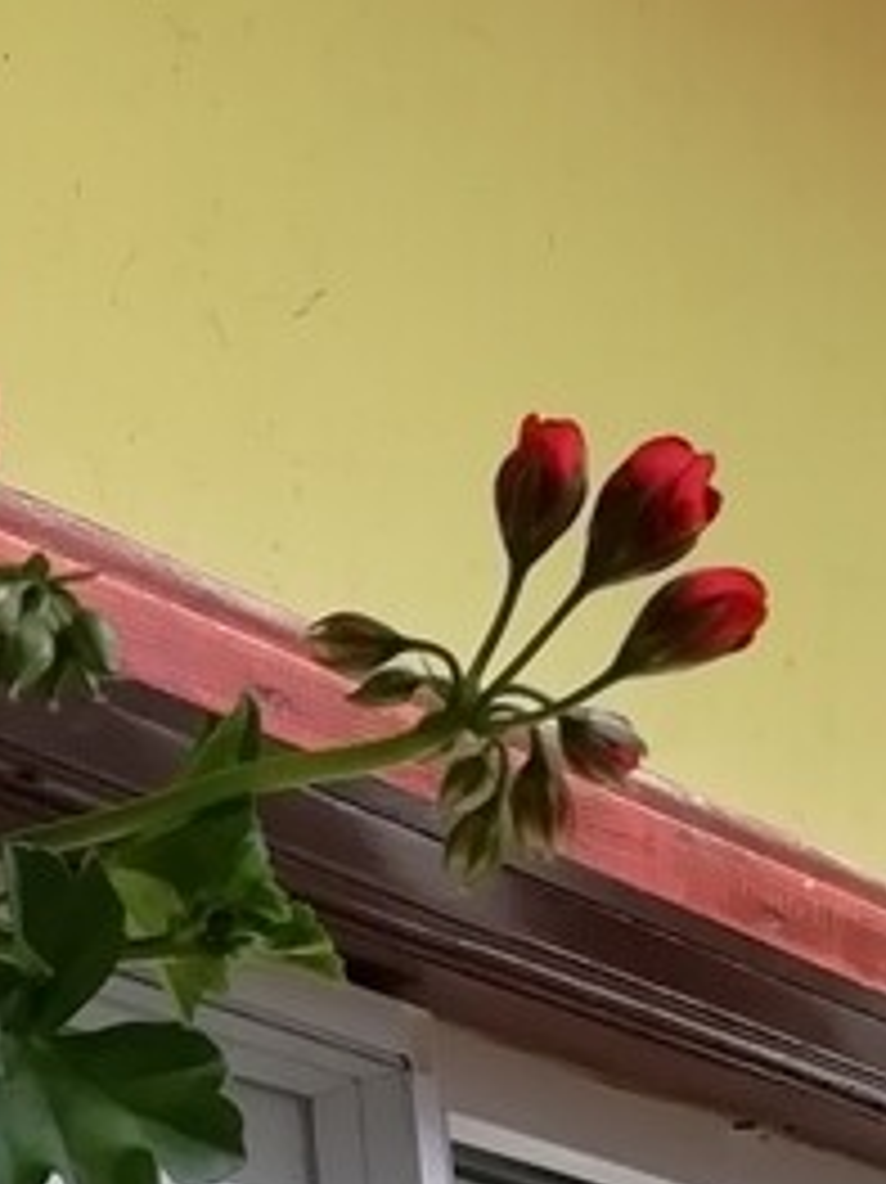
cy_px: 702
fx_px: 4782
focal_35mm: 140
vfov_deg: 14.1
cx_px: -837
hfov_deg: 9.9
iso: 50
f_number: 2.2
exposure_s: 1/384
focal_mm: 3.21
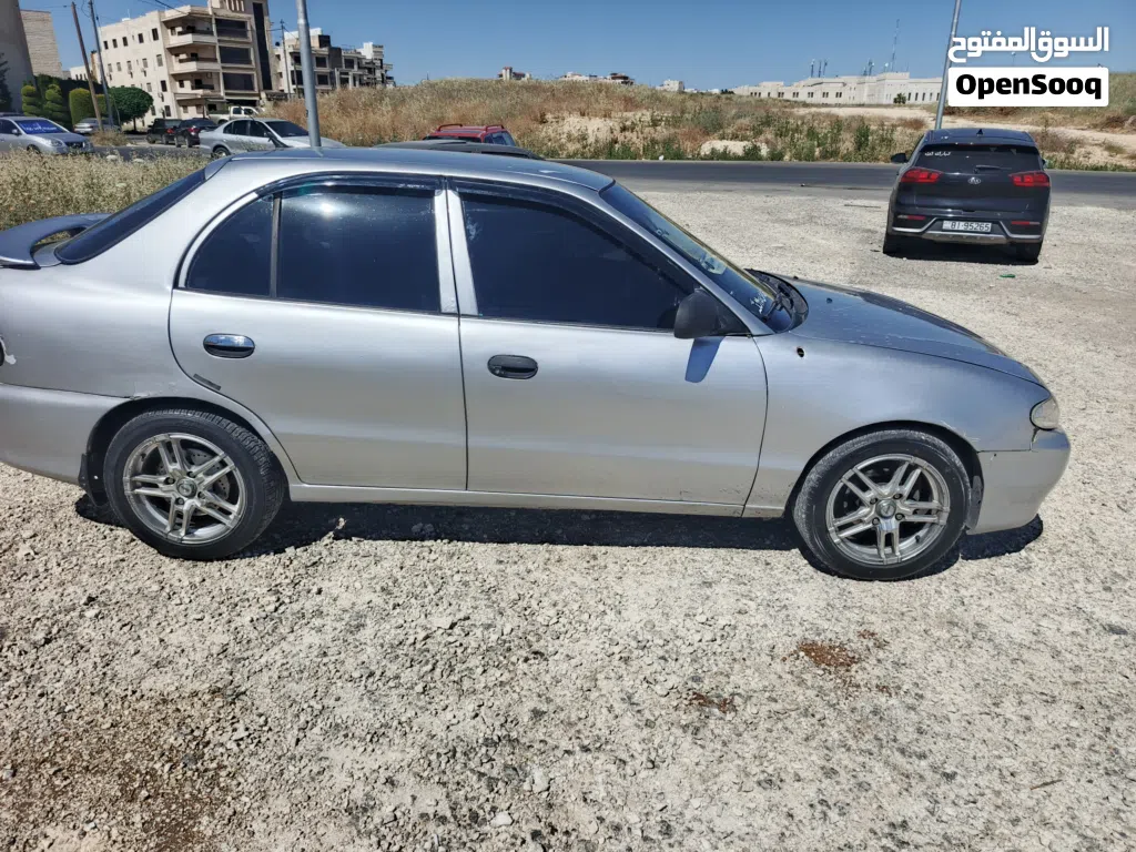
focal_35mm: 23
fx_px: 755
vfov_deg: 58.9
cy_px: 426
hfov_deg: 73.9
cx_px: 568
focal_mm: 5.25
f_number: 1.7
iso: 50
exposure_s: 1/531
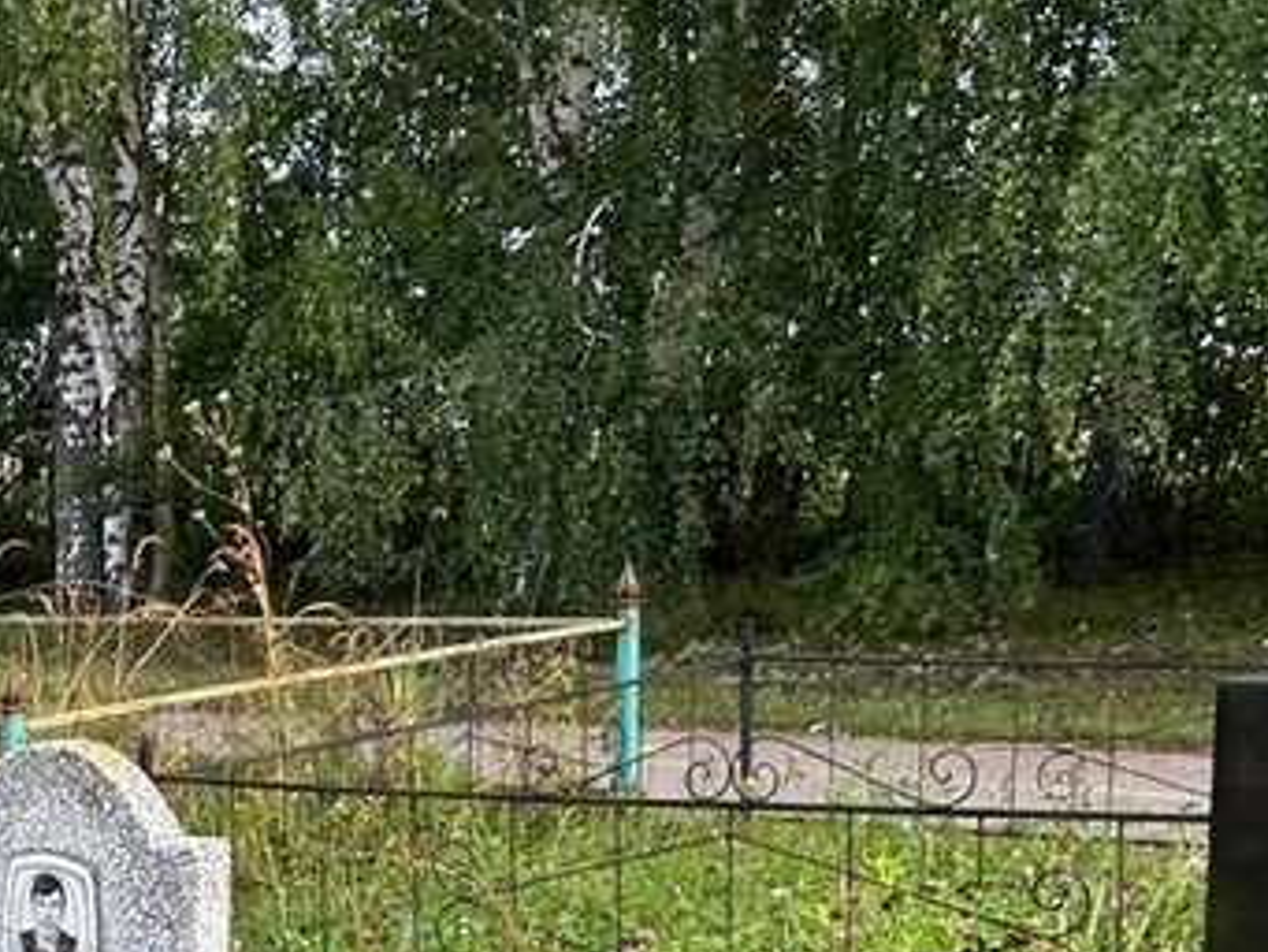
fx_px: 2858
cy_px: 1119
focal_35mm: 78
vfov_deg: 18.0
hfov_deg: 21.8
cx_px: -509
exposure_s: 1/840
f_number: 1.5
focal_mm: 5.7
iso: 50
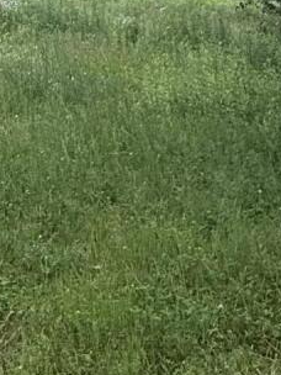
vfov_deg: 20.3
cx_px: 7
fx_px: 996
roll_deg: -2.7
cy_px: -36
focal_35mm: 92
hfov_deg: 15.8
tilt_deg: -3.3
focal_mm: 2.22
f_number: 2.2
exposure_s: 1/370
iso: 50
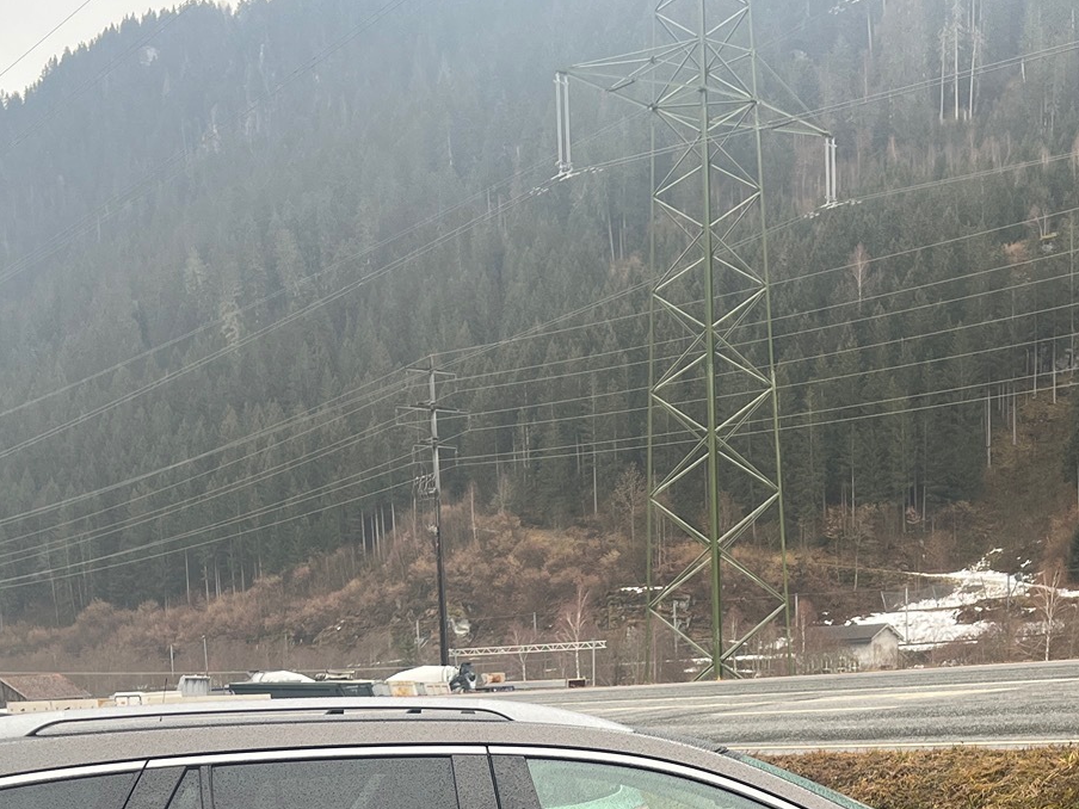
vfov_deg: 23.9
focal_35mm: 58
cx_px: 590
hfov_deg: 33.2
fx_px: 1808
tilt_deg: -6.0
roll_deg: +1.8
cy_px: 840
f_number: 1.5
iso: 32
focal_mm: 5.7
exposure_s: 1/121
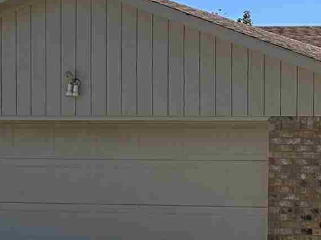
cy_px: 298
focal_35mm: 139
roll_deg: -0.9
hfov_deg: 12.4
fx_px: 1289
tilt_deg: -1.1
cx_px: 654
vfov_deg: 10.5
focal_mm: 5.7
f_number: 1.5
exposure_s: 1/2994
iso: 50
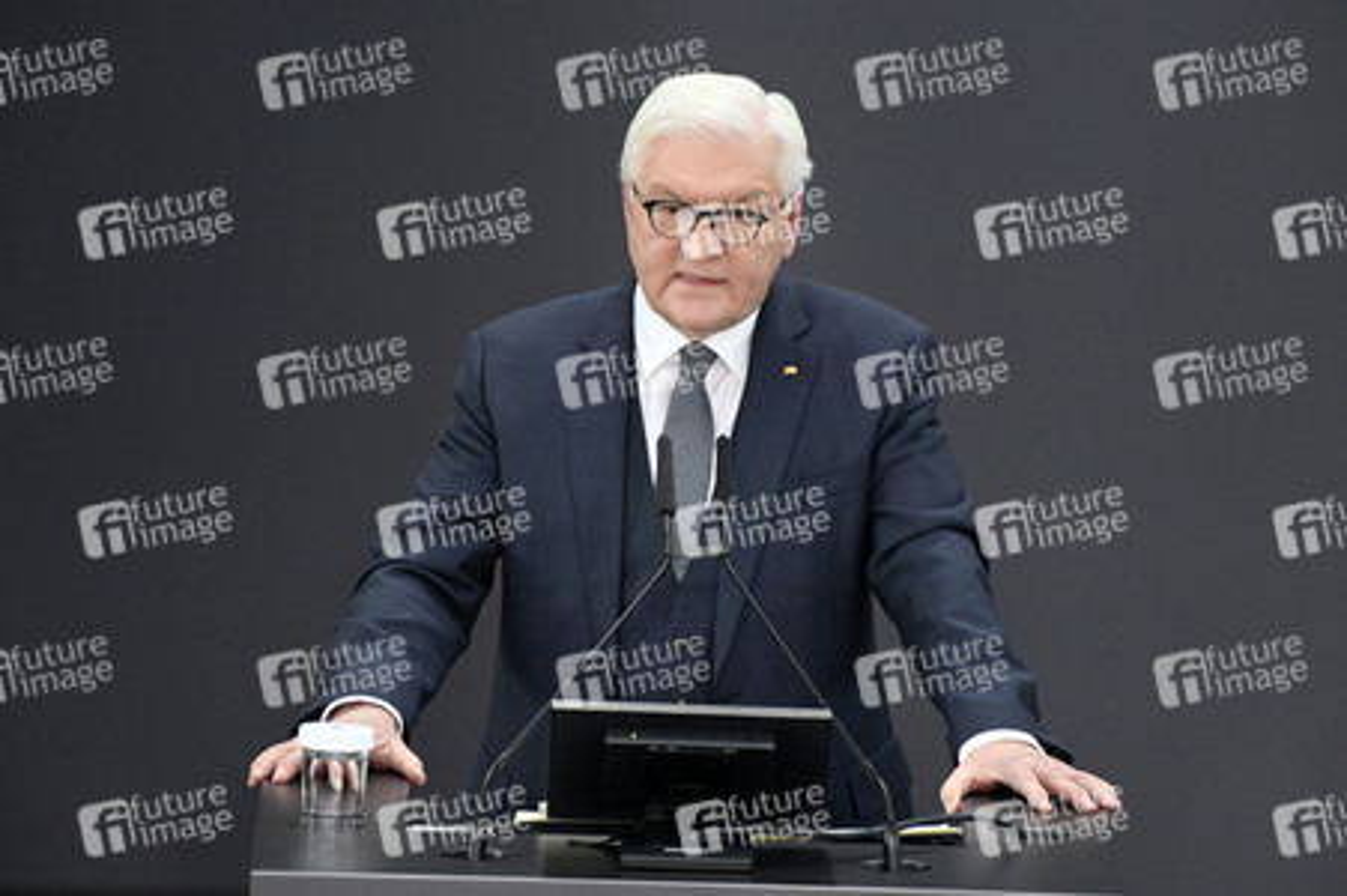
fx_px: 18694
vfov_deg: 2.7
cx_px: 674
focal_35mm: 500
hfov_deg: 4.1
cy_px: 448
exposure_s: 1/400
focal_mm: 500
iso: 8000
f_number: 5.6
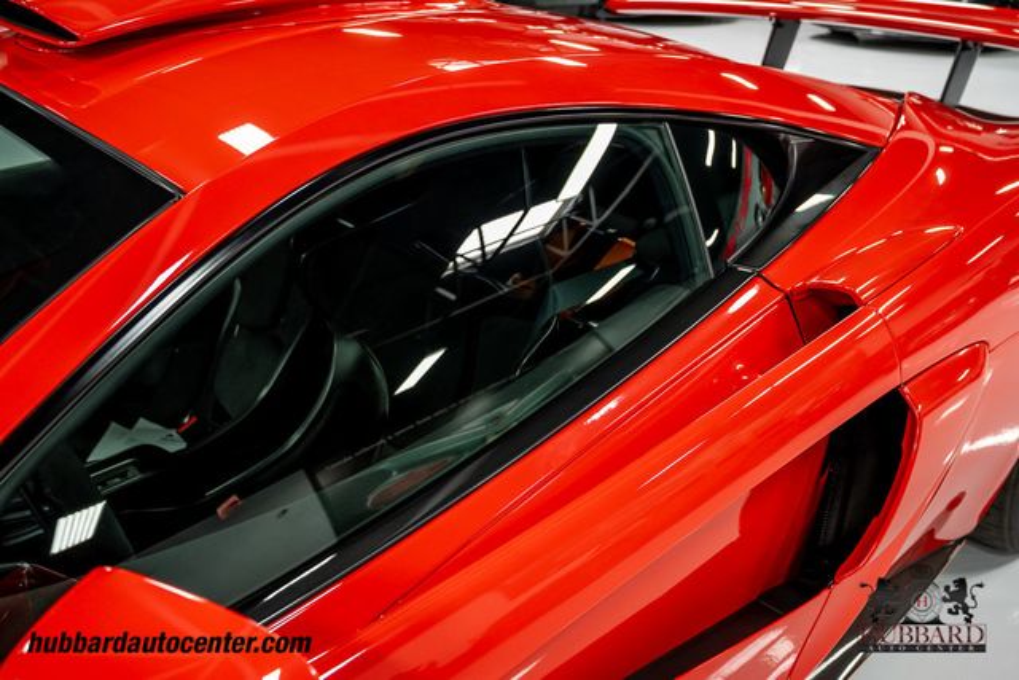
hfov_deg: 58.0
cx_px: 510
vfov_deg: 40.6
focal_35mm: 32
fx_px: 920
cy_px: 340
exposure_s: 1/60
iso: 800
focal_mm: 32.5
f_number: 5
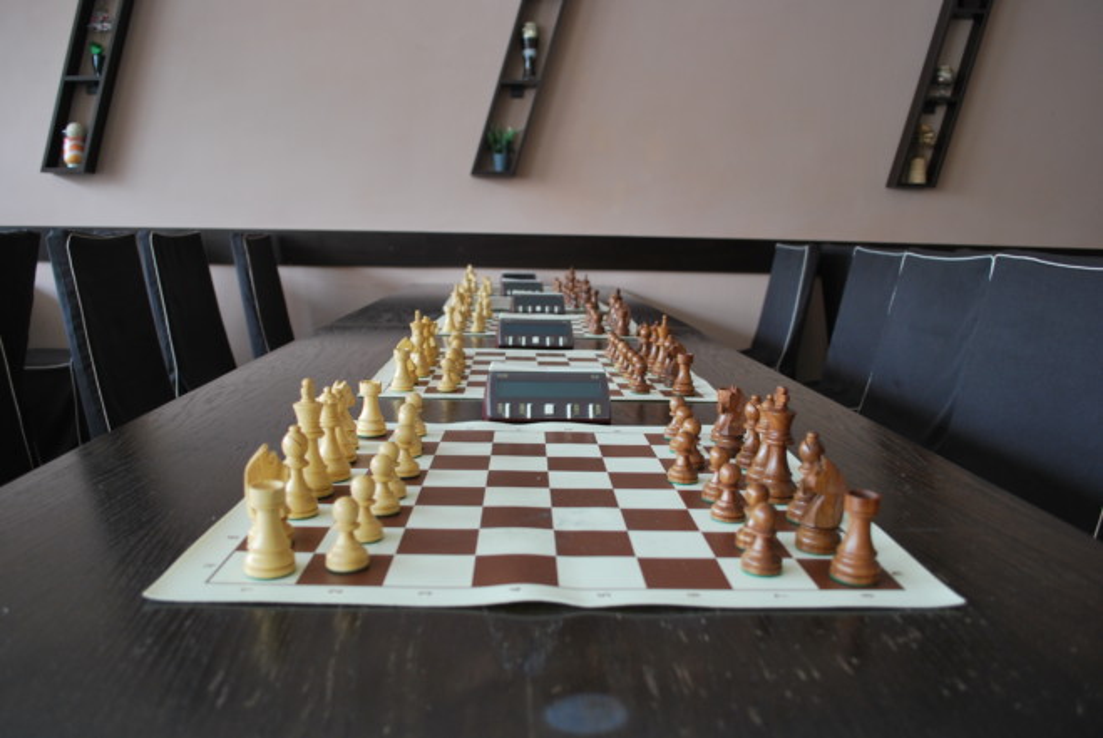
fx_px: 828
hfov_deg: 67.3
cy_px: 369
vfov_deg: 48.0
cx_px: 552
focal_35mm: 27
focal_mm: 18
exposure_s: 1/30
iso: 250
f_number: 3.8
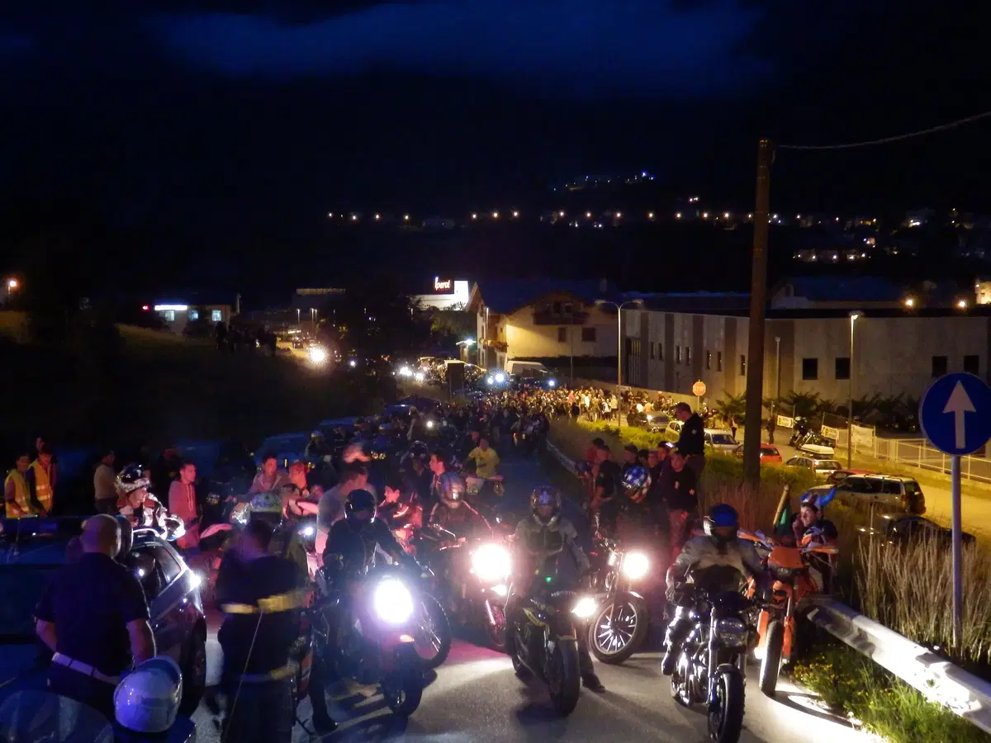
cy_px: 372
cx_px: 496
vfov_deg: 32.2
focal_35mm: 45
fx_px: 1288
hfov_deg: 42.1
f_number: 3.8
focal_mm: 8
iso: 1600
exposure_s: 1/4
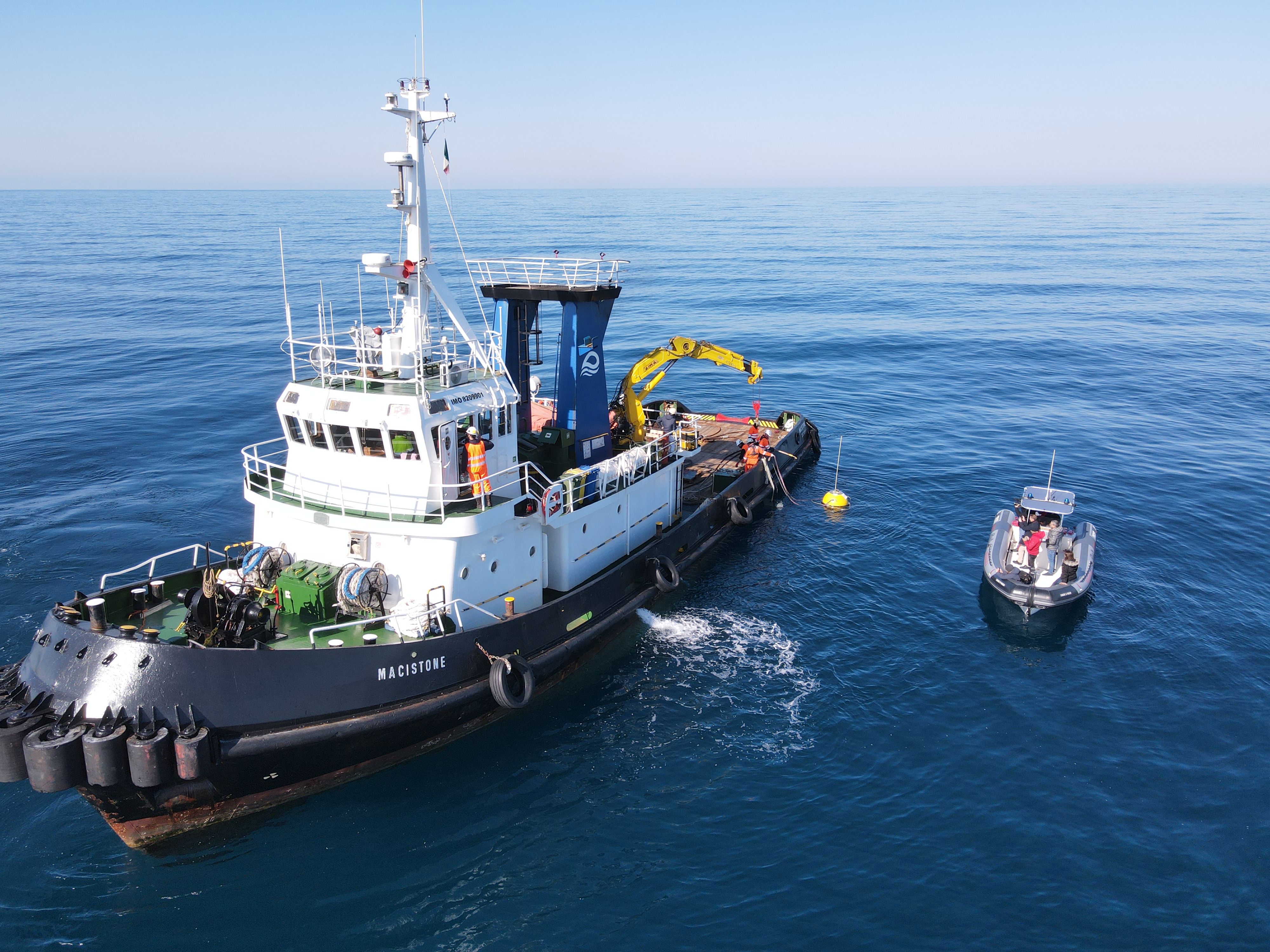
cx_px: 635
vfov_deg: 56.8
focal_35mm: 24
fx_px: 881
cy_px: 476
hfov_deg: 71.6
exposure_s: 1/500
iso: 100
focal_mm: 4.5
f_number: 2.8
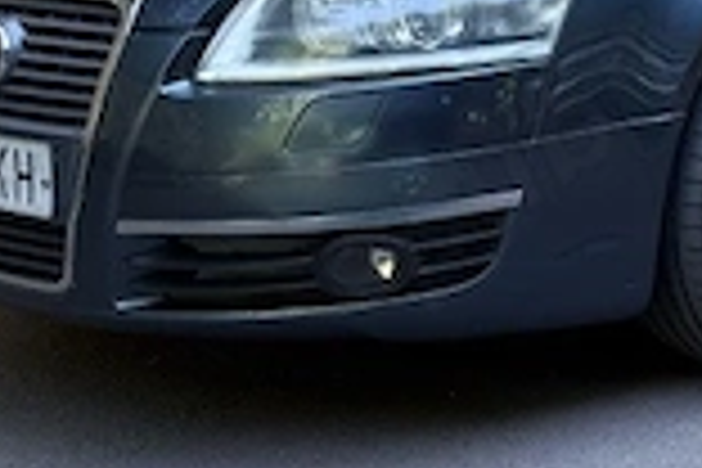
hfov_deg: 19.9
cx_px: 850
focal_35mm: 96
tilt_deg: -11.7
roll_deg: +1.1
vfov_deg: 14.2
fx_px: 1872
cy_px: 86
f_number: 1.78
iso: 80
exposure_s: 1/121
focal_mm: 6.76
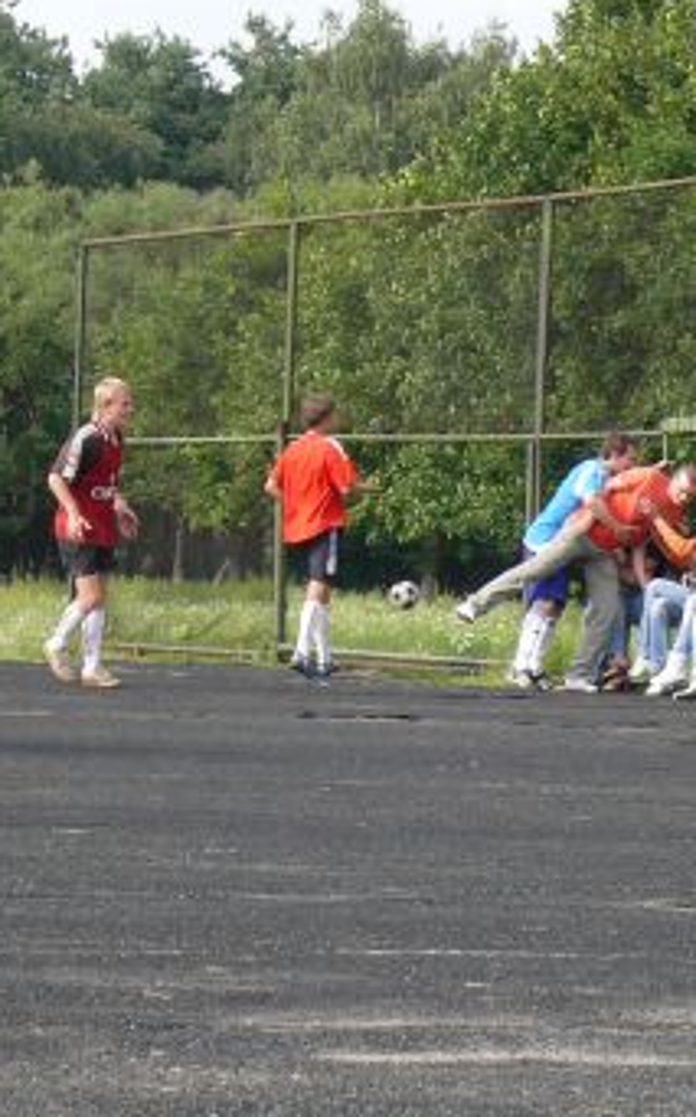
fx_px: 5507
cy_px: 495
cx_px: 376
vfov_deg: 11.6
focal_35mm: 181
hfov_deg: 7.2
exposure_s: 1/200
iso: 100
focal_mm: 13.8
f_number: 5
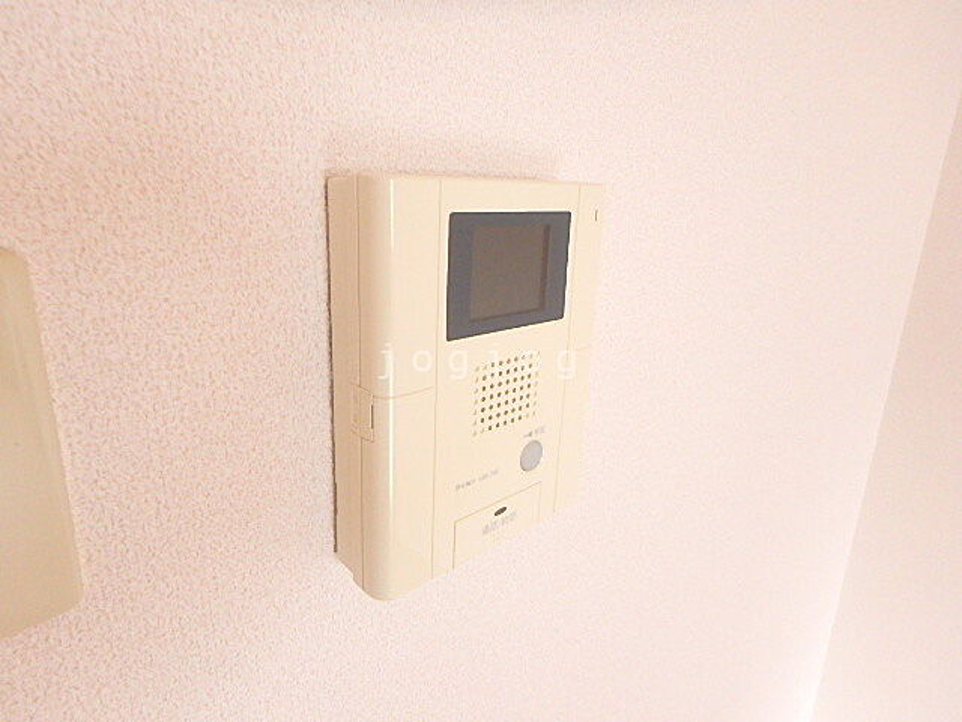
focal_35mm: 21
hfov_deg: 79.0
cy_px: 361
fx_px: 584
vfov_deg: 63.4
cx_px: 481
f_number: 3.5
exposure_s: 1/25
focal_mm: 3.7
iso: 800
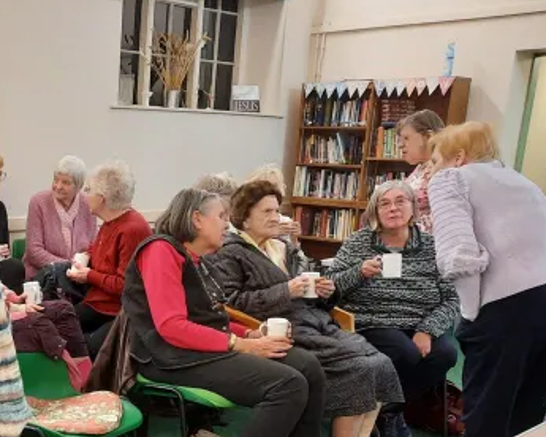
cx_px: -2
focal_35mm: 51
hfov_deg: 33.5
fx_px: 824
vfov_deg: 29.1
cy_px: 345
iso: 320
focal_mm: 4.6
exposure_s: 1/50
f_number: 2
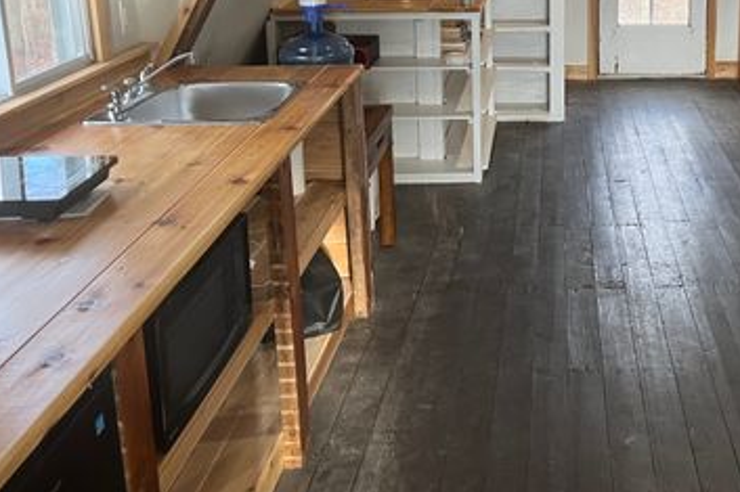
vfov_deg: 28.2
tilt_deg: -12.7
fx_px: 945
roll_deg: +0.8
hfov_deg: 41.3
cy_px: 61
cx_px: 572
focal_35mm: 46
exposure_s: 1/60
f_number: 1.6
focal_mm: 5.1
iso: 100
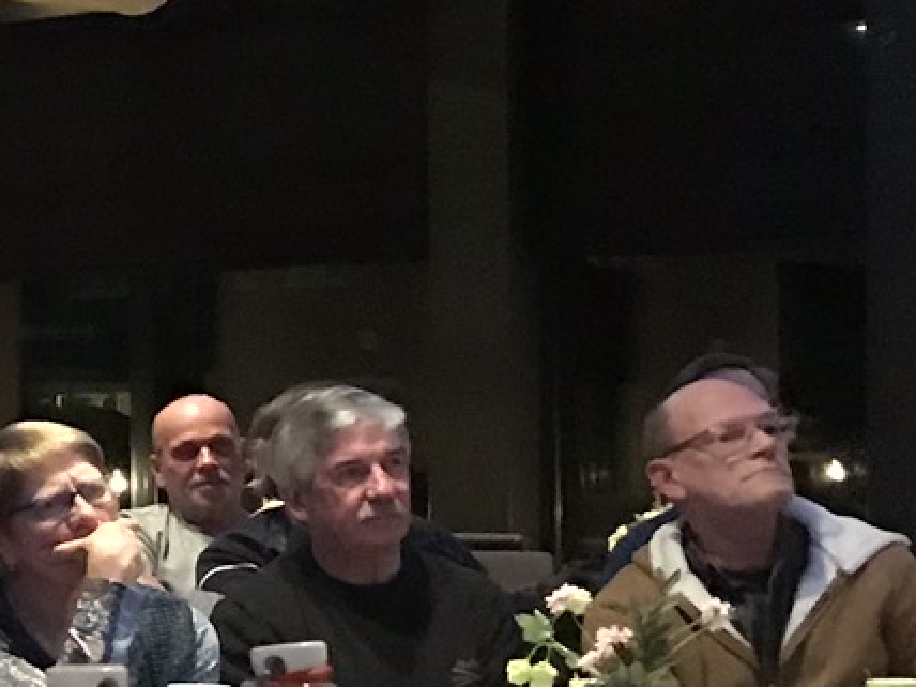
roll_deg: -0.6
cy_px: 475
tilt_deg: +0.3
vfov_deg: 11.1
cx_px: -907
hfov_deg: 12.9
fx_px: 3546
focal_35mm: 134
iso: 80
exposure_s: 1/4
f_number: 1.8
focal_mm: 3.99
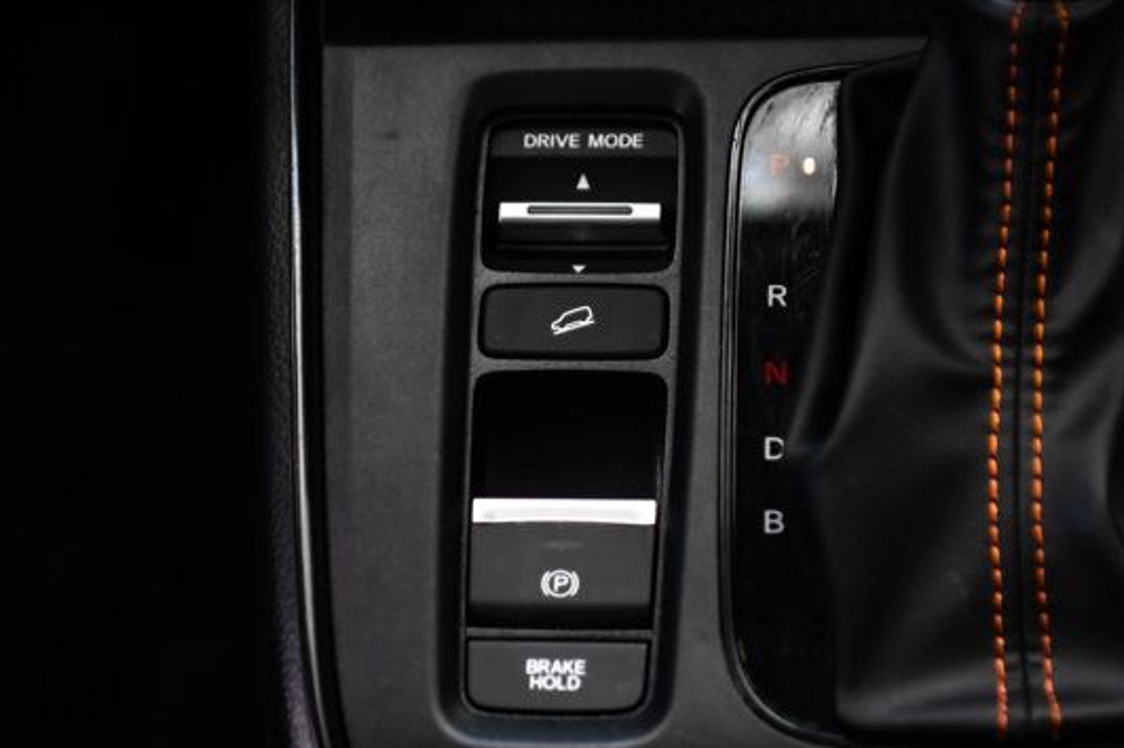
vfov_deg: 13.5
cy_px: 410
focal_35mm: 101
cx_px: 570
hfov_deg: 20.2
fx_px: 3151
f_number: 3.2
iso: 640
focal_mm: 56
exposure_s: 1/200
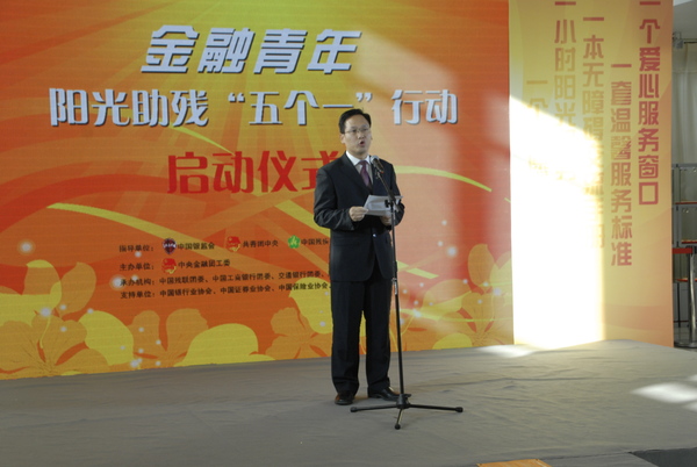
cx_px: 348
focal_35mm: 69
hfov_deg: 29.2
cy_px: 234
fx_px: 1338
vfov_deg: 19.8
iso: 500
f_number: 8
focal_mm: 46
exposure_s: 1/125
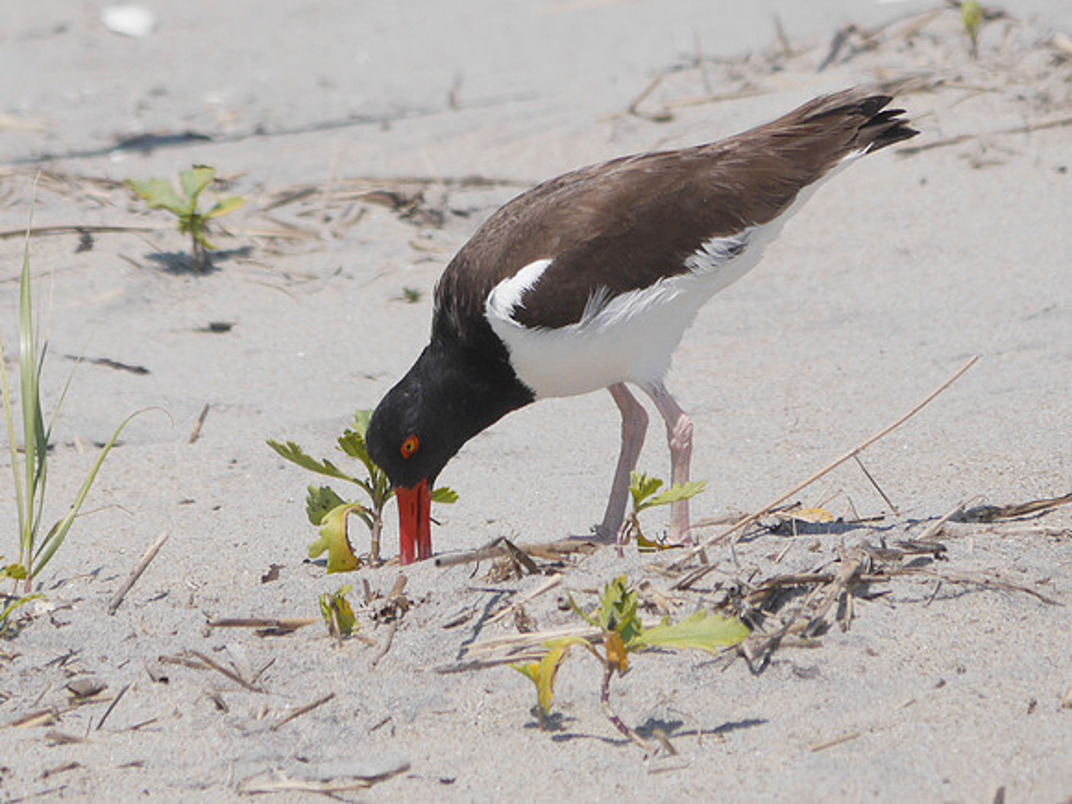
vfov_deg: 2.5
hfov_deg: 3.3
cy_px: 402
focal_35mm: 600
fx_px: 18581
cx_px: 536
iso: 200
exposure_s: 1/1600
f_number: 7.1
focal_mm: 300
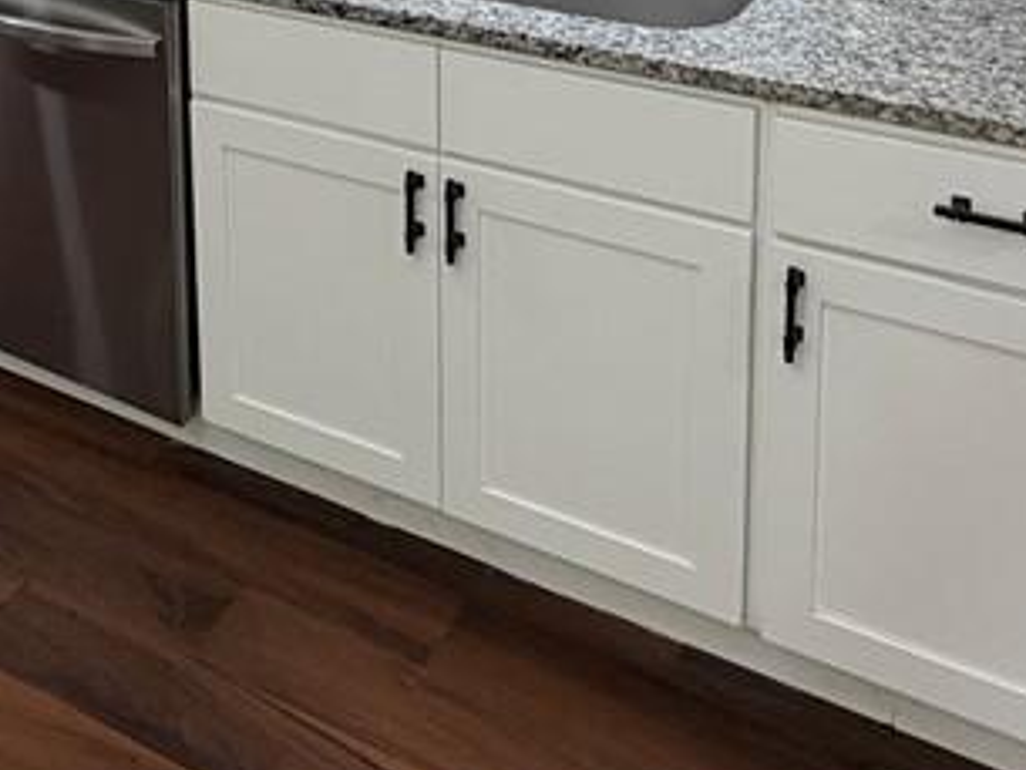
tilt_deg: -8.8
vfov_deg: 26.0
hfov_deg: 39.8
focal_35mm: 47
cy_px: -256
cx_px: 320
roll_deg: +1.2
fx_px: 1394
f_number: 2.2
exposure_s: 1/120
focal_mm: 2.22
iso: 200
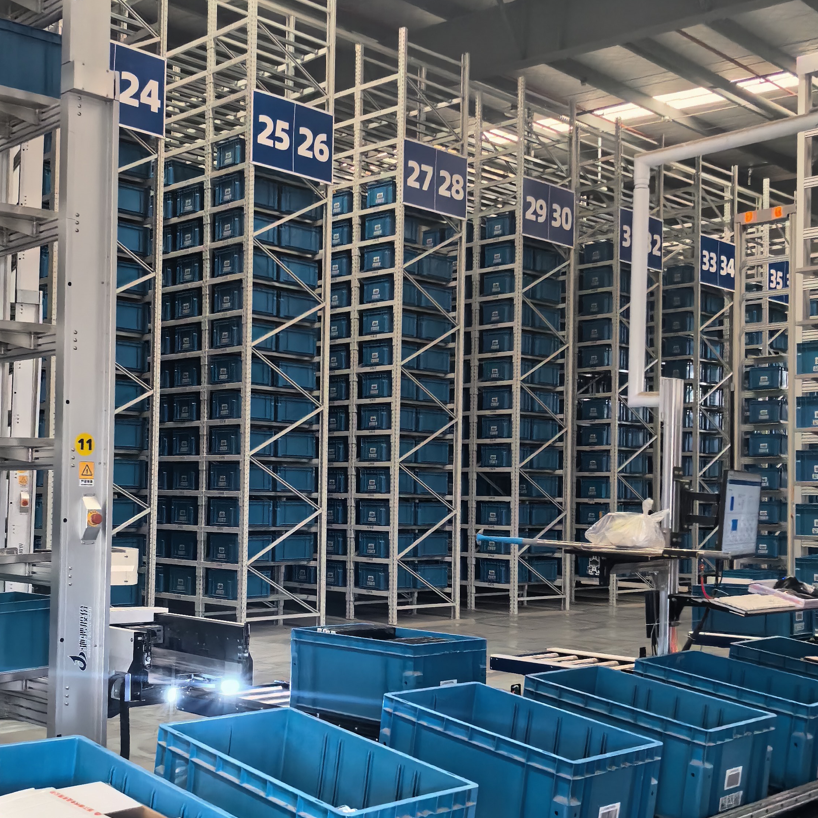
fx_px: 1176
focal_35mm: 44
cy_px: 460
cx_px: 299
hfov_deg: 38.1
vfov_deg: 38.3
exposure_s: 1/500
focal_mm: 5.72
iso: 800
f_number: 2
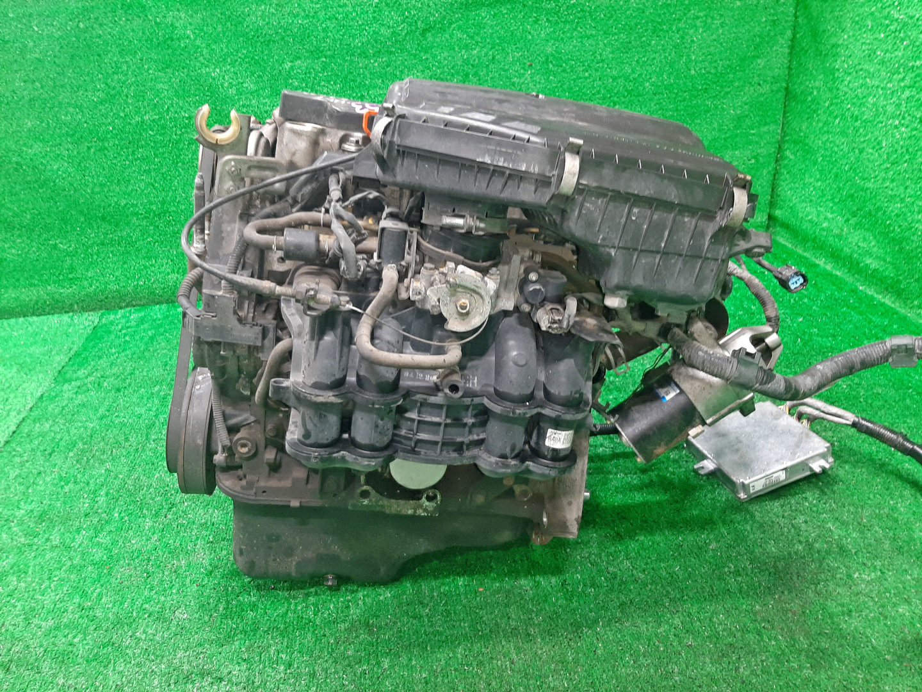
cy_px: 346
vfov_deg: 53.1
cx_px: 461
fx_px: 693
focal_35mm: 26
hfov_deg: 67.3
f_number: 1.7
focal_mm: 3.93
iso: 173
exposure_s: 1/25
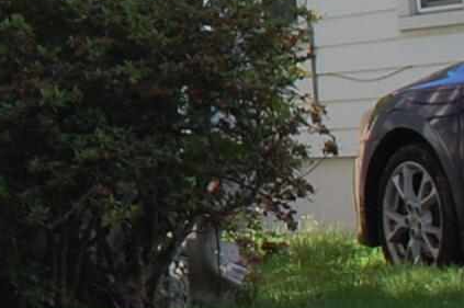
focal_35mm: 234
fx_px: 3012
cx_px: -540
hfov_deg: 8.3
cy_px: -484
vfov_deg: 5.6
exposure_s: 1/250
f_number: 8
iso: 200
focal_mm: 22
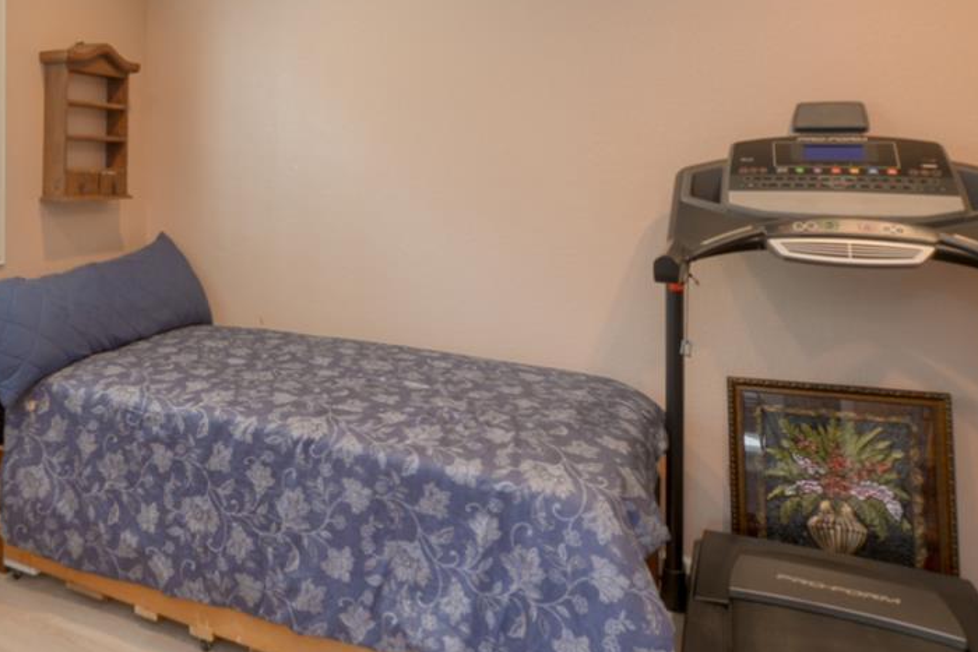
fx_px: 815
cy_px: 172
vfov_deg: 42.4
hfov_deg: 57.6
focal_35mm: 30
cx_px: 205
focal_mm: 14
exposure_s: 1/8
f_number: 10
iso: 400
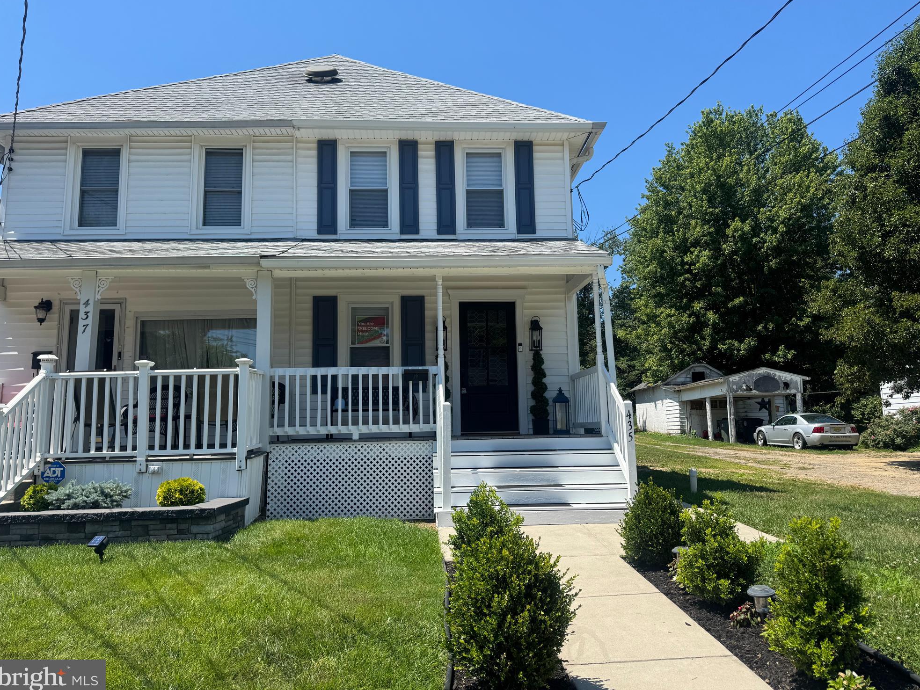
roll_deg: +1.0
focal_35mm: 25
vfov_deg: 54.9
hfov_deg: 69.4
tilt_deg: +8.2
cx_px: 468
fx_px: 665
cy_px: 339
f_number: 1.78
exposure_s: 1/3413
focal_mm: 6.76
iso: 80
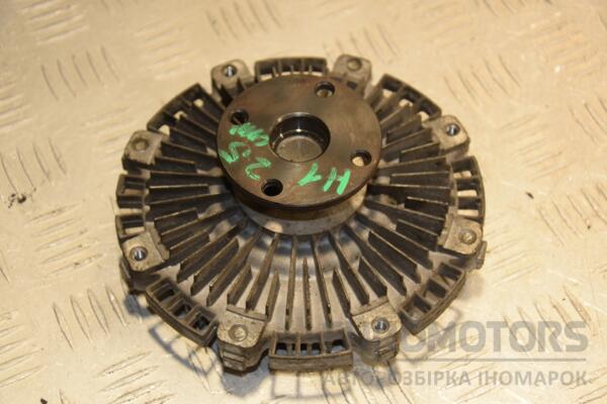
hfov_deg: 23.4
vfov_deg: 15.7
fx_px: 1467
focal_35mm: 87
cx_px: 304
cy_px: 202
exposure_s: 1/125
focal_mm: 58
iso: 800
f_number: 5
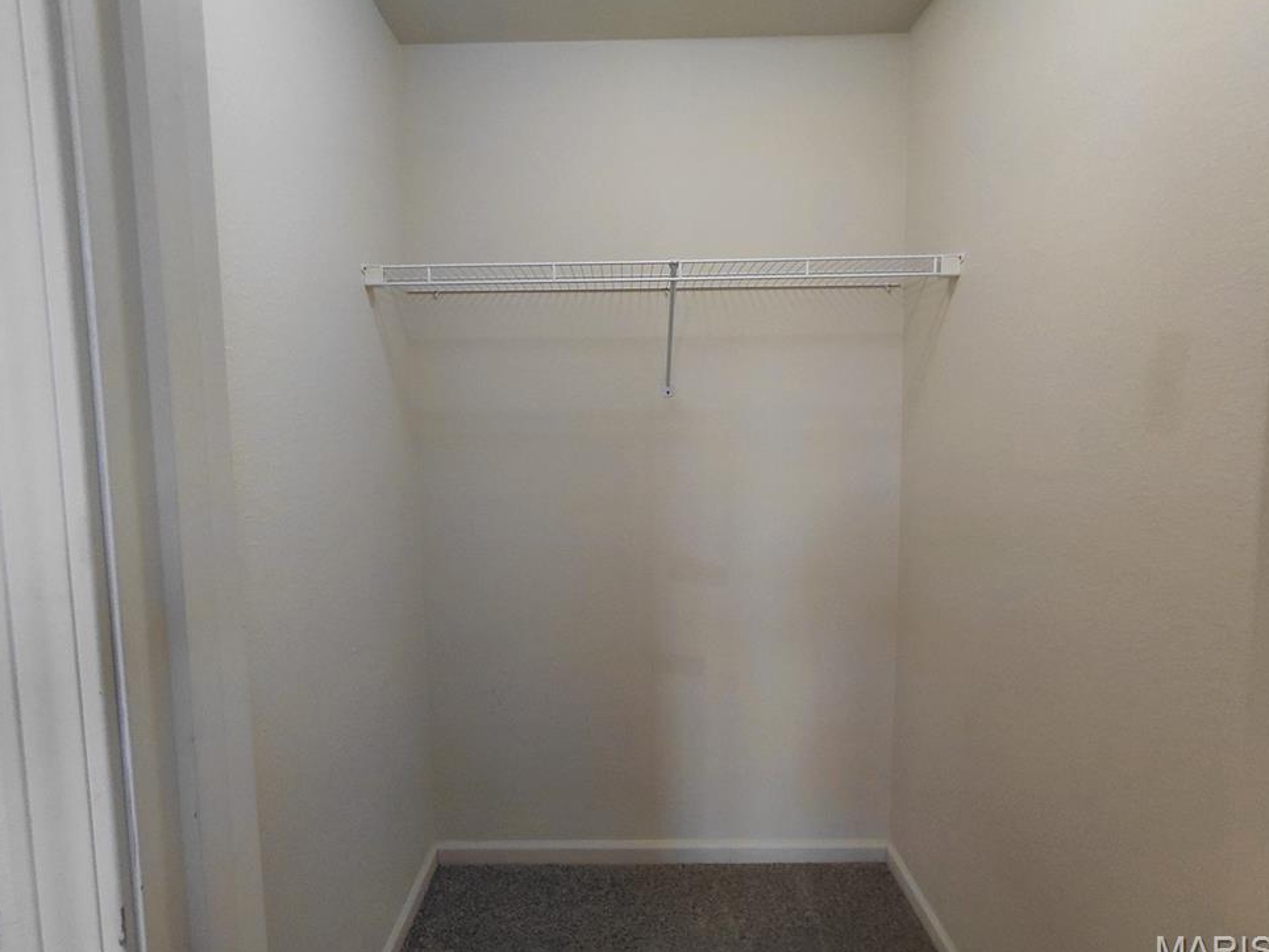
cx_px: 613
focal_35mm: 17
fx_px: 623
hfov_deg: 91.0
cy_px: 473
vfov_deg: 74.7
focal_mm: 1.64
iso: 125
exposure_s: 1/60
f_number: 2.2
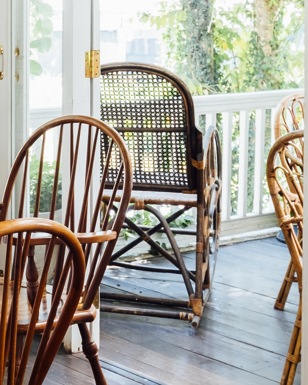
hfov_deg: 16.4
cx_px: -88
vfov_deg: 21.4
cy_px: 125
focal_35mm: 89
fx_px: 1014
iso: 200
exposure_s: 1/8
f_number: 5.6
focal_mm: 17.4
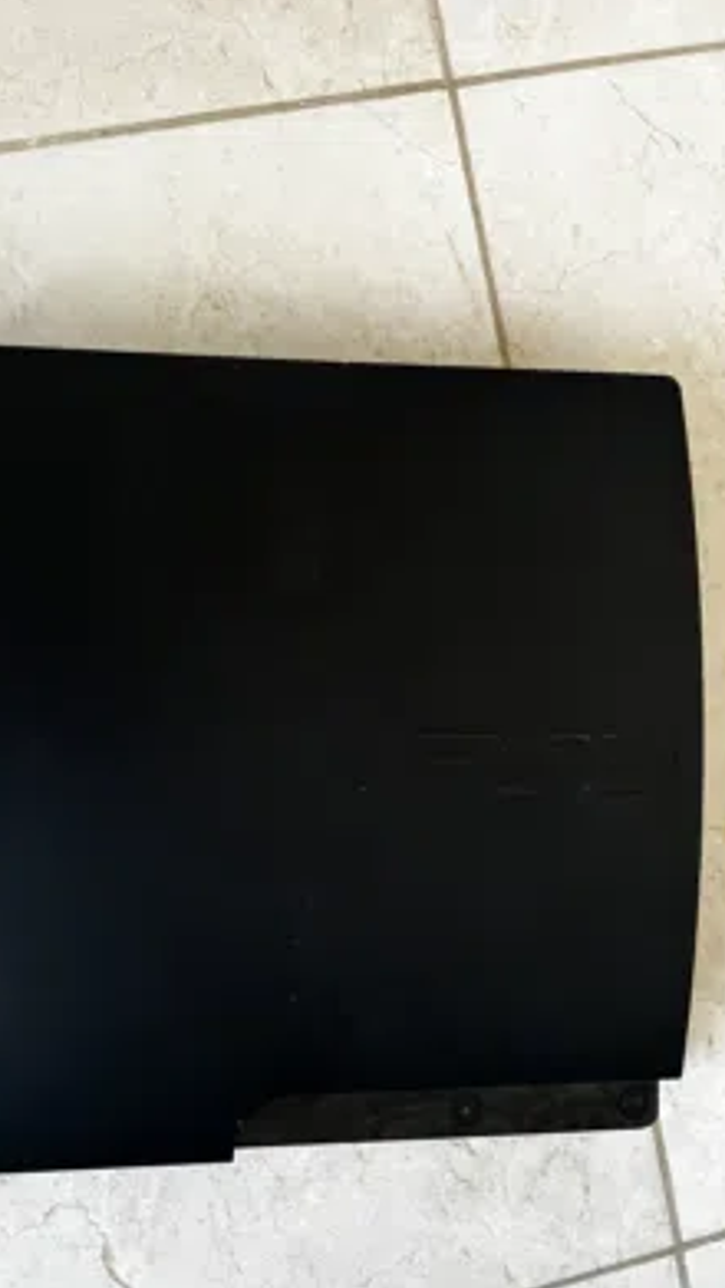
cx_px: 241
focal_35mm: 29
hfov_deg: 39.7
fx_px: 991
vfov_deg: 66.1
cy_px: 646
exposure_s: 1/56
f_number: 1.5
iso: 500
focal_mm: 5.7
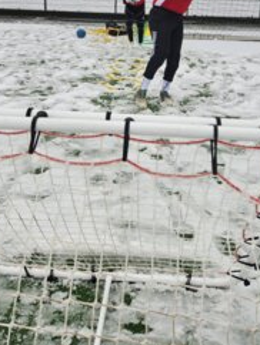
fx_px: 380
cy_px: 70
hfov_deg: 37.7
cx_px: 150
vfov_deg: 46.4
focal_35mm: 38
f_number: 1.8
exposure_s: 1/373
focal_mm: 5.4
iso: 50
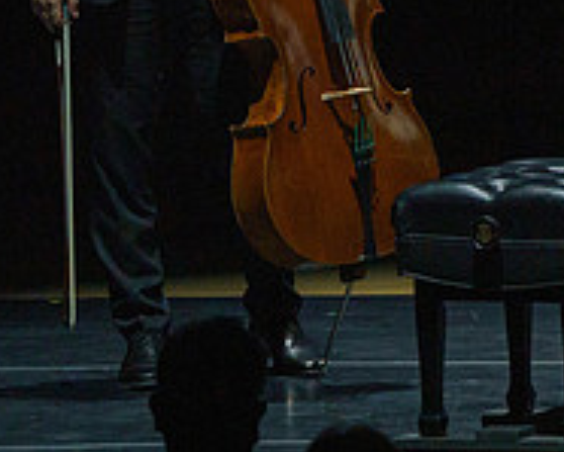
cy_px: -184
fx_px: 15365
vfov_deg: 1.7
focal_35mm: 920
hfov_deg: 2.1
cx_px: 636
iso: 3200
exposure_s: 1/320
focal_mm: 274
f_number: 8
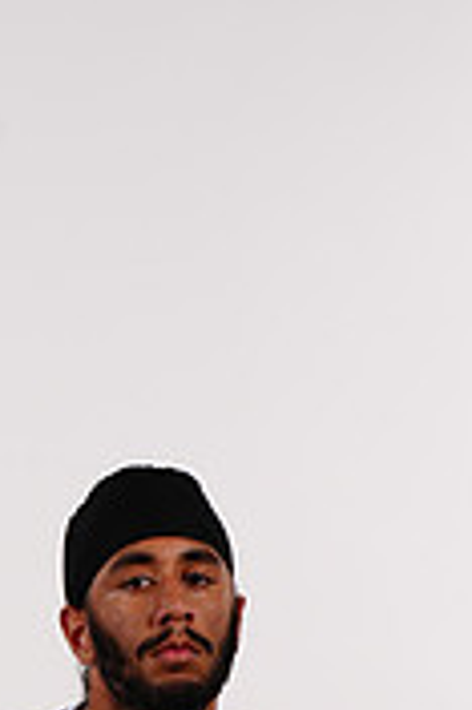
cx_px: 71
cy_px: 1097
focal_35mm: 369
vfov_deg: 5.5
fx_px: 7271
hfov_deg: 3.7
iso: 200
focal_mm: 112
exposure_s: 1/500
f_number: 9
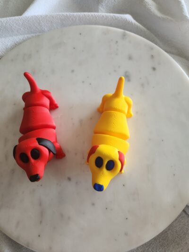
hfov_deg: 58.9
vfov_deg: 73.9
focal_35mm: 23
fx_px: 167
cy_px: 126
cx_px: 94
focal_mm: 5.4
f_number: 1.8
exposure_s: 1/120
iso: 250
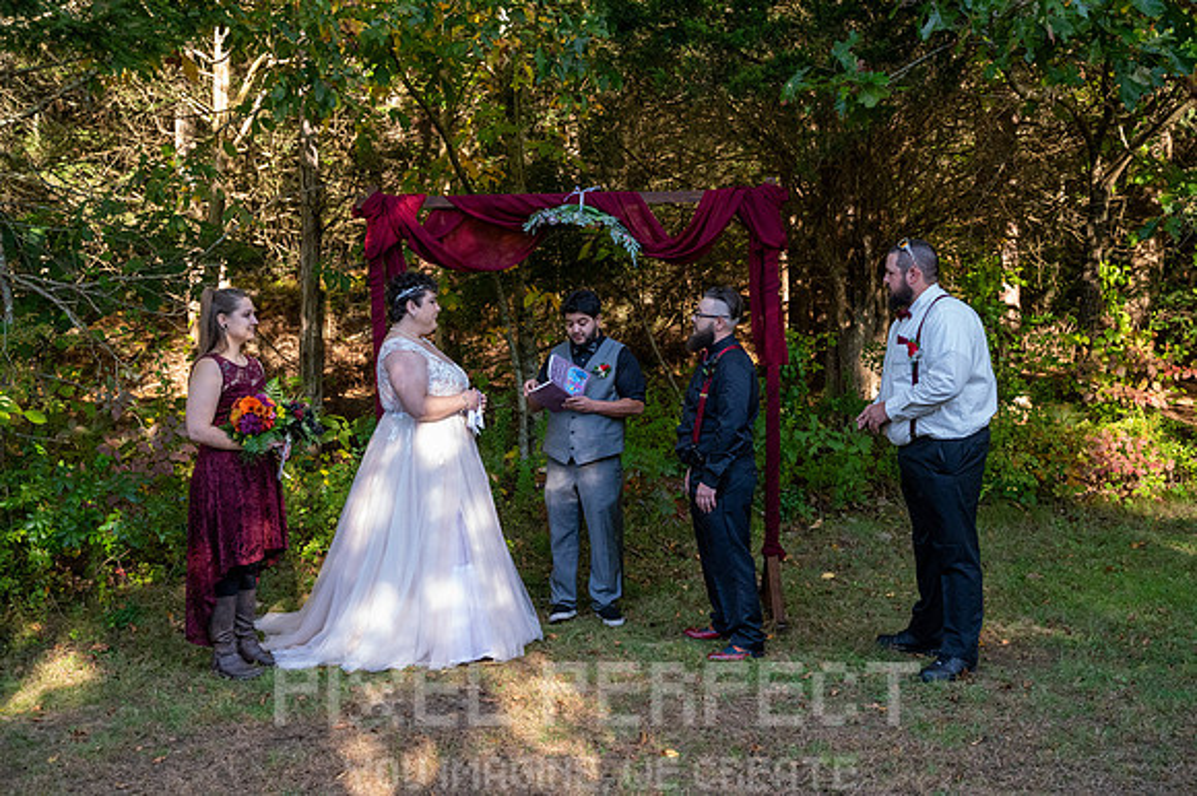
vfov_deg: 32.6
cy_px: 398
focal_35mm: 41
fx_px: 1362
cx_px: 598
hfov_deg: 47.4
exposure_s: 1/3200
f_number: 4
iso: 6400
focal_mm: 41
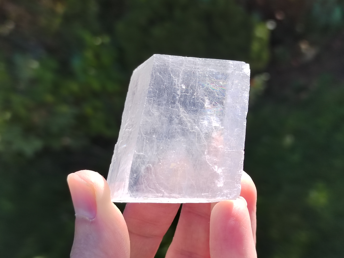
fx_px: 457
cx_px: 172
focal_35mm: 46
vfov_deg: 31.5
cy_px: 129
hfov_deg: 41.2
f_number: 1.9
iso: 366
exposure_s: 1/1364
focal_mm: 5.52
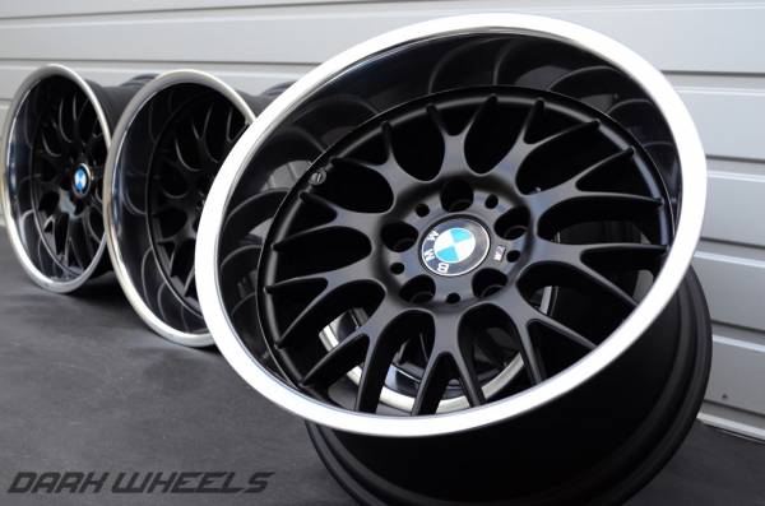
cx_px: 382
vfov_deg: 30.7
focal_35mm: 44
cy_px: 253
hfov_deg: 45.1
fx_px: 922
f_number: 6.3
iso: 640
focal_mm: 29
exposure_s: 1/160
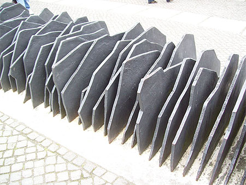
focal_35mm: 36
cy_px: 92
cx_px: 123
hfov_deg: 51.3
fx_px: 256
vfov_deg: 39.7
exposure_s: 1/197
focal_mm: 6
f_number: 2.7
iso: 80
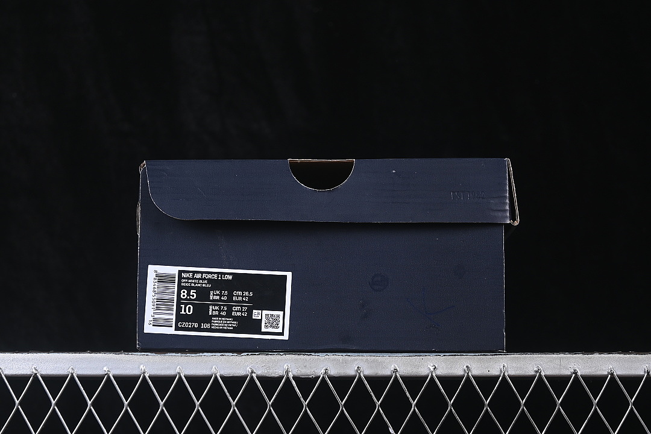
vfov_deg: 18.2
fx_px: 1356
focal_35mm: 75
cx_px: 326
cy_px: 217
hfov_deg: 27.0
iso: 160
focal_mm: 50
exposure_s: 1/60
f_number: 6.3
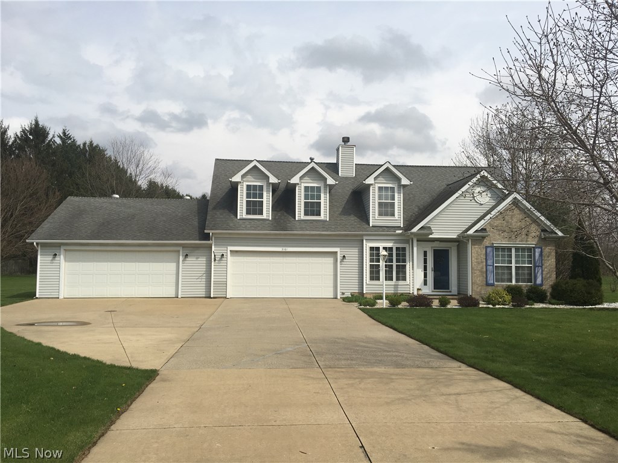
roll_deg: -0.1
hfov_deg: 61.7
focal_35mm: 29
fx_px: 518
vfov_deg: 48.2
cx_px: 309
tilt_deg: +3.6
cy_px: 232
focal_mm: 4.15
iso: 25
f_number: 2.2
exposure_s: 1/3205
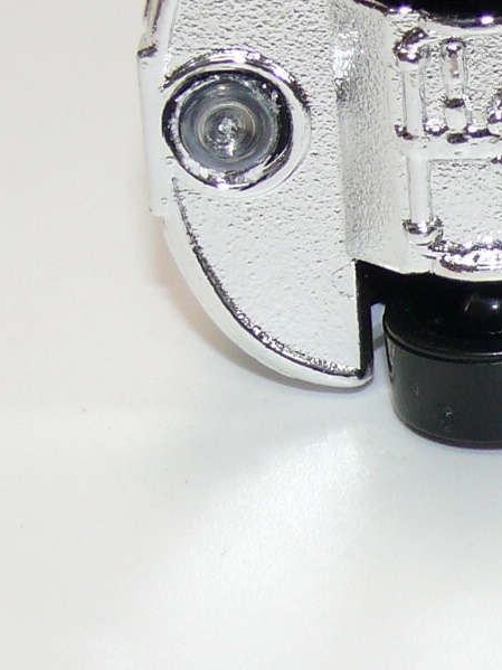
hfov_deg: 5.3
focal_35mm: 275
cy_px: 27
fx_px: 5319
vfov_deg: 7.2
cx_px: 883
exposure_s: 1/30
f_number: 4
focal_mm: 13.5
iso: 100
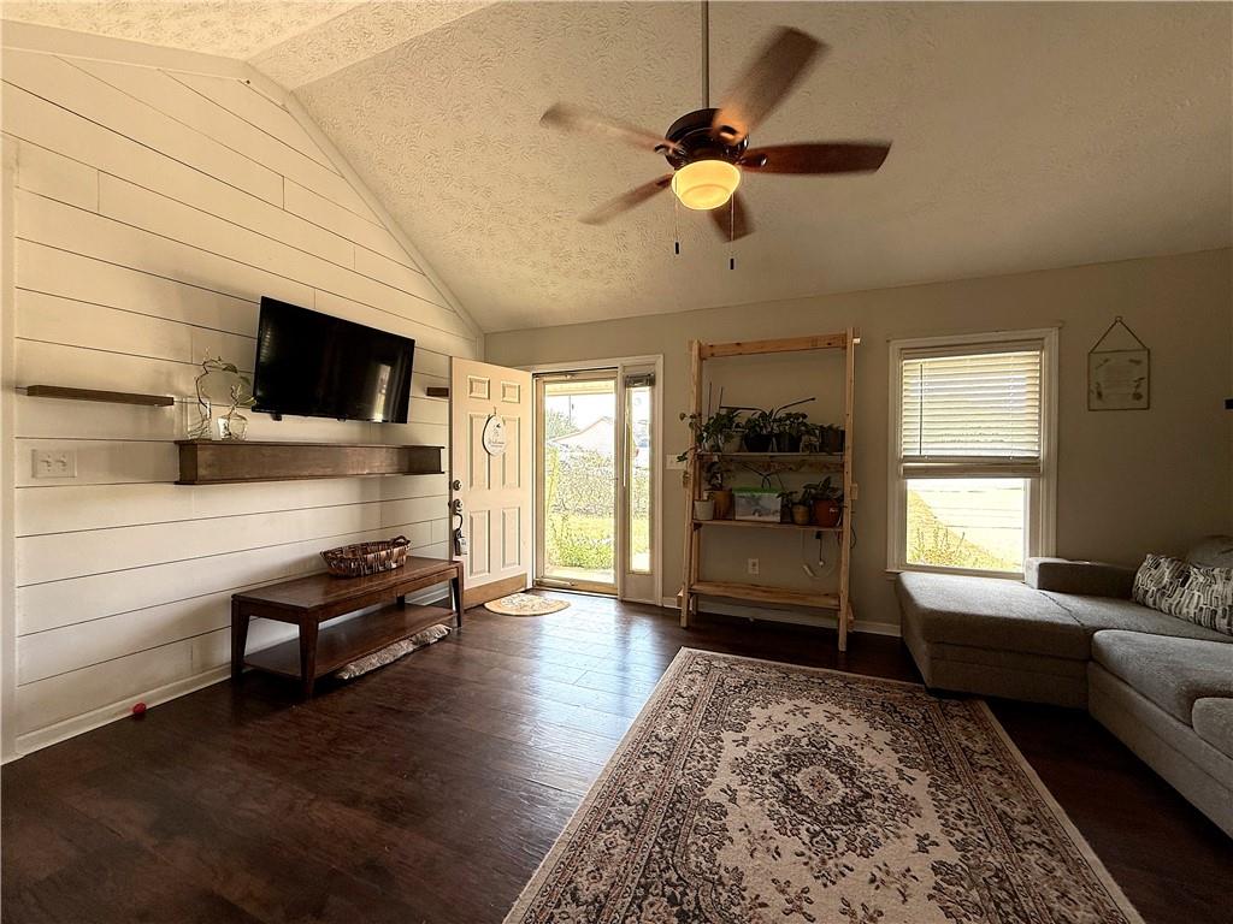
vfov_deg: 85.7
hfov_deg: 102.1
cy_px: 462
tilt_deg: -0.9
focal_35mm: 14
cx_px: 616
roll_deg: +0.2
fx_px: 499
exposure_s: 1/99
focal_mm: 2.22
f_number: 2.2
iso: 64
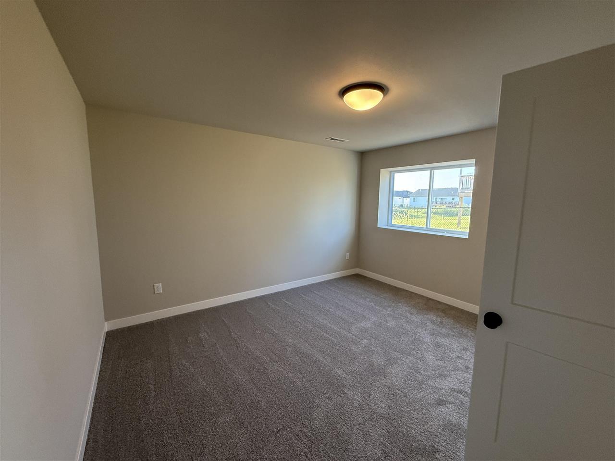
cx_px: 308
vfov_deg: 85.7
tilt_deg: -7.1
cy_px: 230
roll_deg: -1.6
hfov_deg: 102.1
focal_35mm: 14
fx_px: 249
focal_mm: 2.22
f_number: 2.2
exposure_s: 1/120
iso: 200
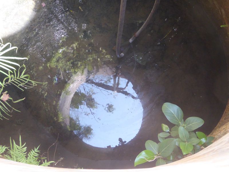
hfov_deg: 32.2
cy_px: 86
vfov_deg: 24.4
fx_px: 397
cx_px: 114
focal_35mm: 60
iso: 500
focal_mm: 10.3
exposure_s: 1/125
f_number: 4.2
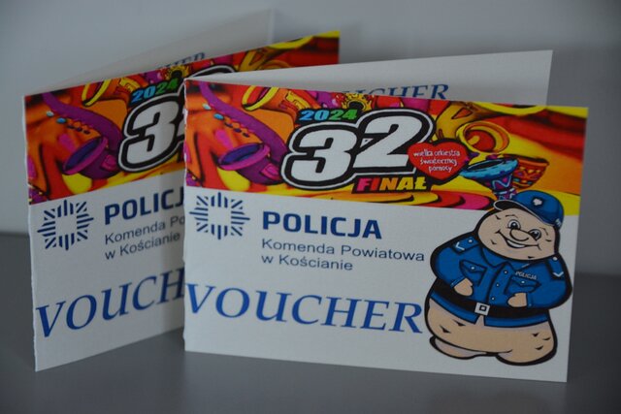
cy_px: 207
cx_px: 310
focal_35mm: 112
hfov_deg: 18.2
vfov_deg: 12.2
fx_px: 1941
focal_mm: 75
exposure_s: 1/30
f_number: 5.3
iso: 1000
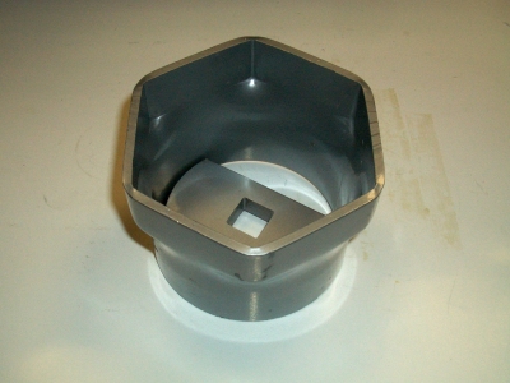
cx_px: 255
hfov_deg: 52.6
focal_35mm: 35
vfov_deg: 40.7
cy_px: 192
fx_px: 516
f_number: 4.3
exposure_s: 1/80
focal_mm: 5.8
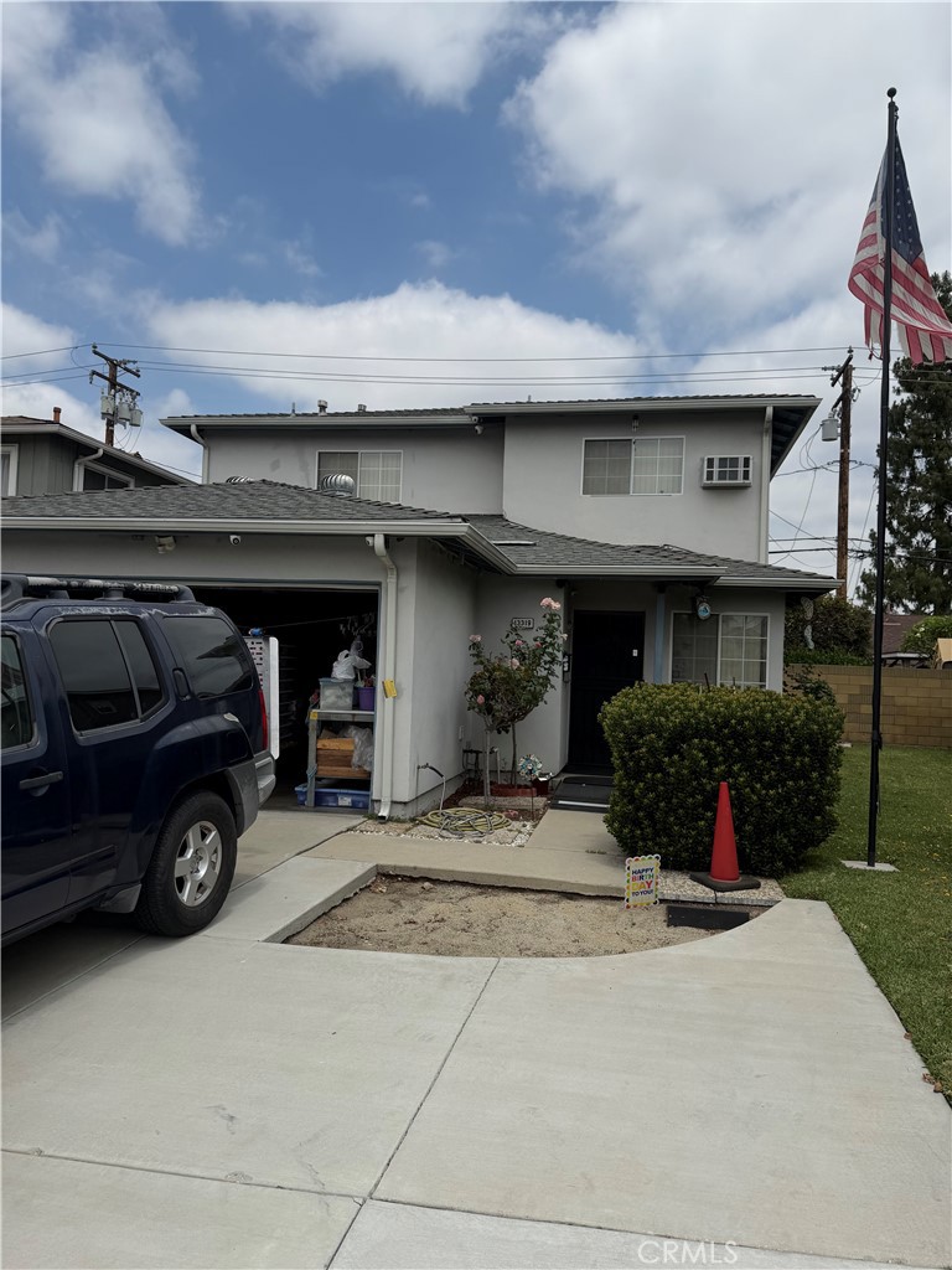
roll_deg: -1.7
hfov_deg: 56.8
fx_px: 880
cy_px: 635
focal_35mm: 24
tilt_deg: +2.5
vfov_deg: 71.6
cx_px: 476
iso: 80
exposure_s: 1/9091
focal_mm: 6.76
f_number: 1.78
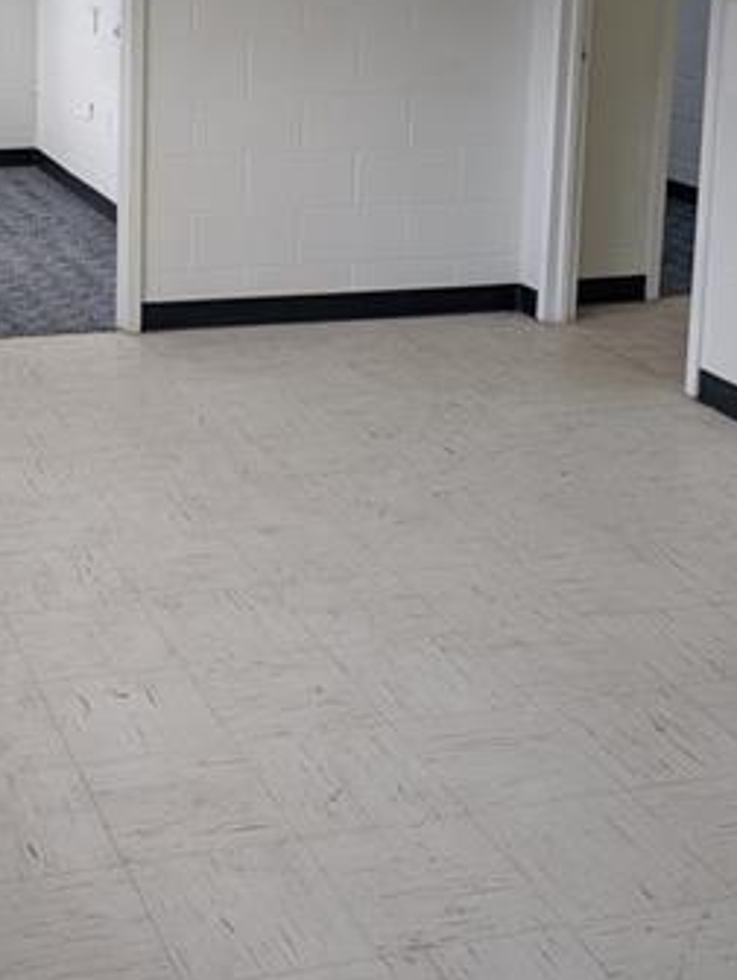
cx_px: 50
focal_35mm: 55
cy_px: 146
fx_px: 1558
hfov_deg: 25.6
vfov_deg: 33.5
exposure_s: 1/44.1
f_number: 1.68
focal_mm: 6.9
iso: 18
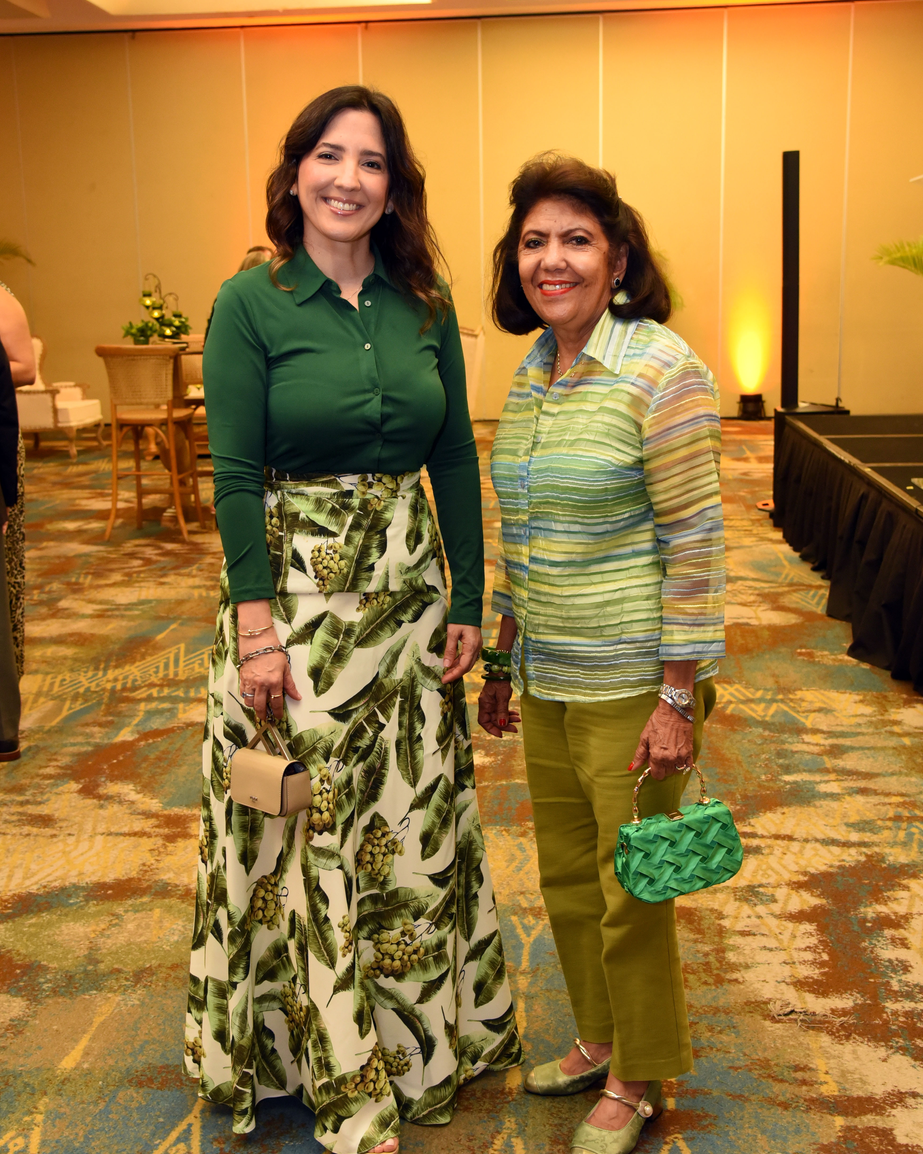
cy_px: 663
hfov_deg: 40.1
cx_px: 454
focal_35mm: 37
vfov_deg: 48.9
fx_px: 1263
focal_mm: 32
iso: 2500
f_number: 5
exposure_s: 1/60
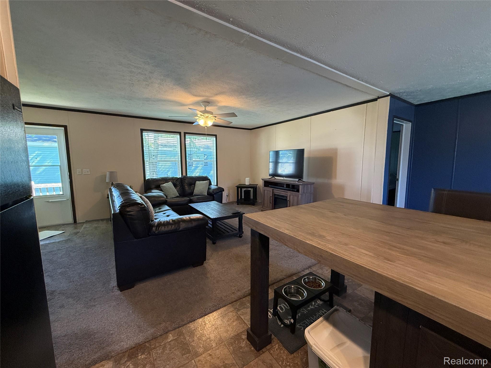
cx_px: 246
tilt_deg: -7.7
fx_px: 199
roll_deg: -0.2
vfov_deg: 85.7
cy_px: 184
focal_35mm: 14
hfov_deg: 102.1
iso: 400
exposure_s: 1/120
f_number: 2.2
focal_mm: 2.22
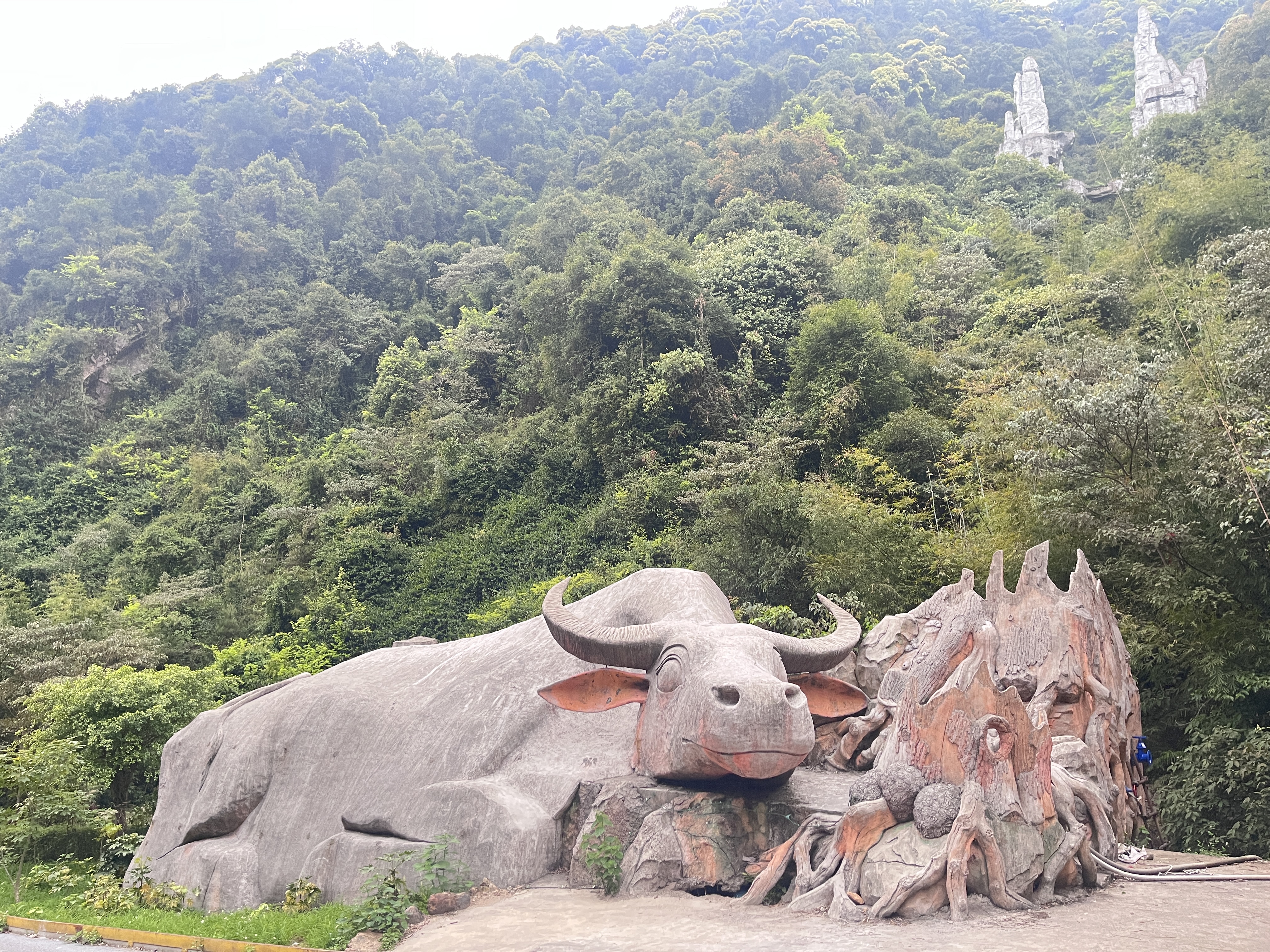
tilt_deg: +10.7
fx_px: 954
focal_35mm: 26
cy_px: 476
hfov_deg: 67.3
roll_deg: -0.5
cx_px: 635
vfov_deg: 53.1
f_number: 1.6
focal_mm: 5.1
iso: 200
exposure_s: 1/60
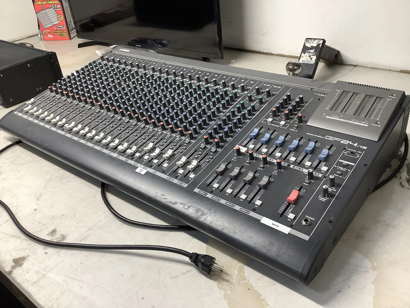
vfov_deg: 45.4
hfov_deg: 58.4
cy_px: 154
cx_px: 205
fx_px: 367
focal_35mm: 31
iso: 80
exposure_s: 1/60
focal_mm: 3.3
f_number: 2.4
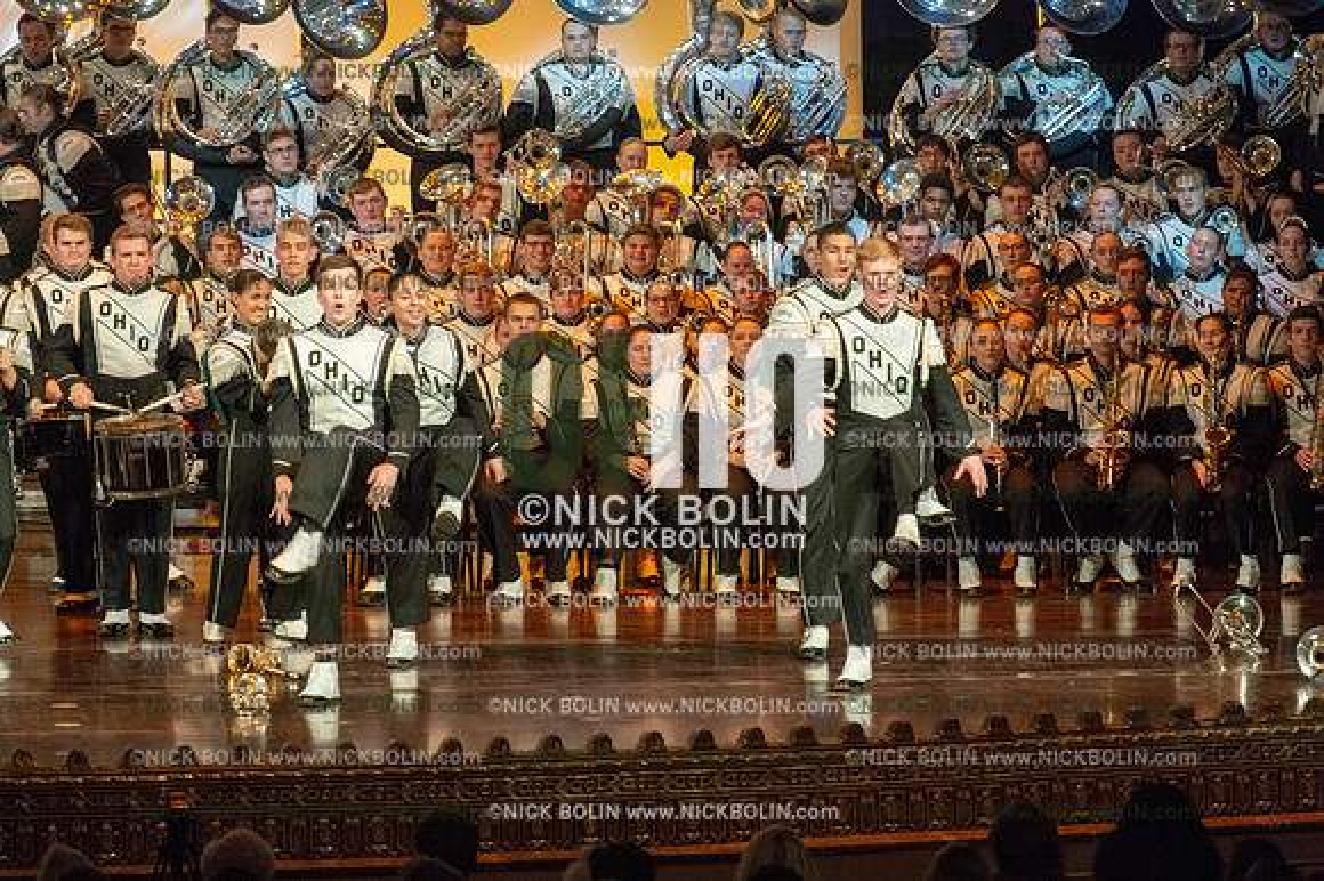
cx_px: 662
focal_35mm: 200
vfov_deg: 6.9
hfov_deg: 10.3
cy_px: 440
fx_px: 7351
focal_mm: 200
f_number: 5.6
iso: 8000
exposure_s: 1/320
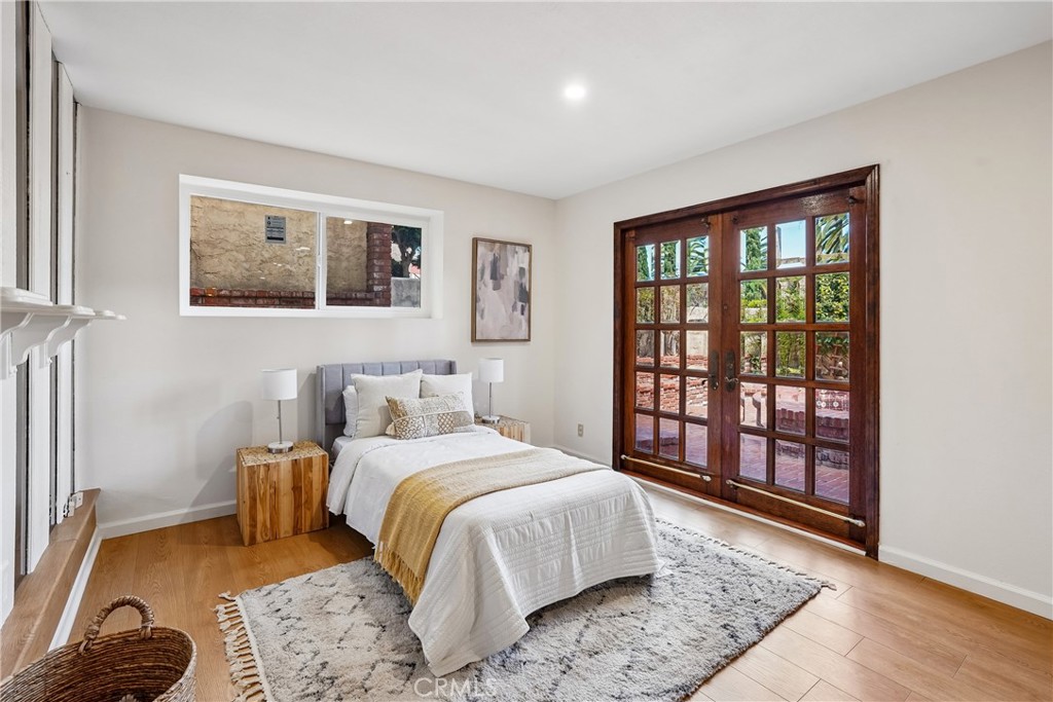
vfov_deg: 73.8
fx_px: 468
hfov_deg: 96.7
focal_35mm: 16
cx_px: 526
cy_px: 351
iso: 400
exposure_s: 1/15
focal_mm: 16
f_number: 8
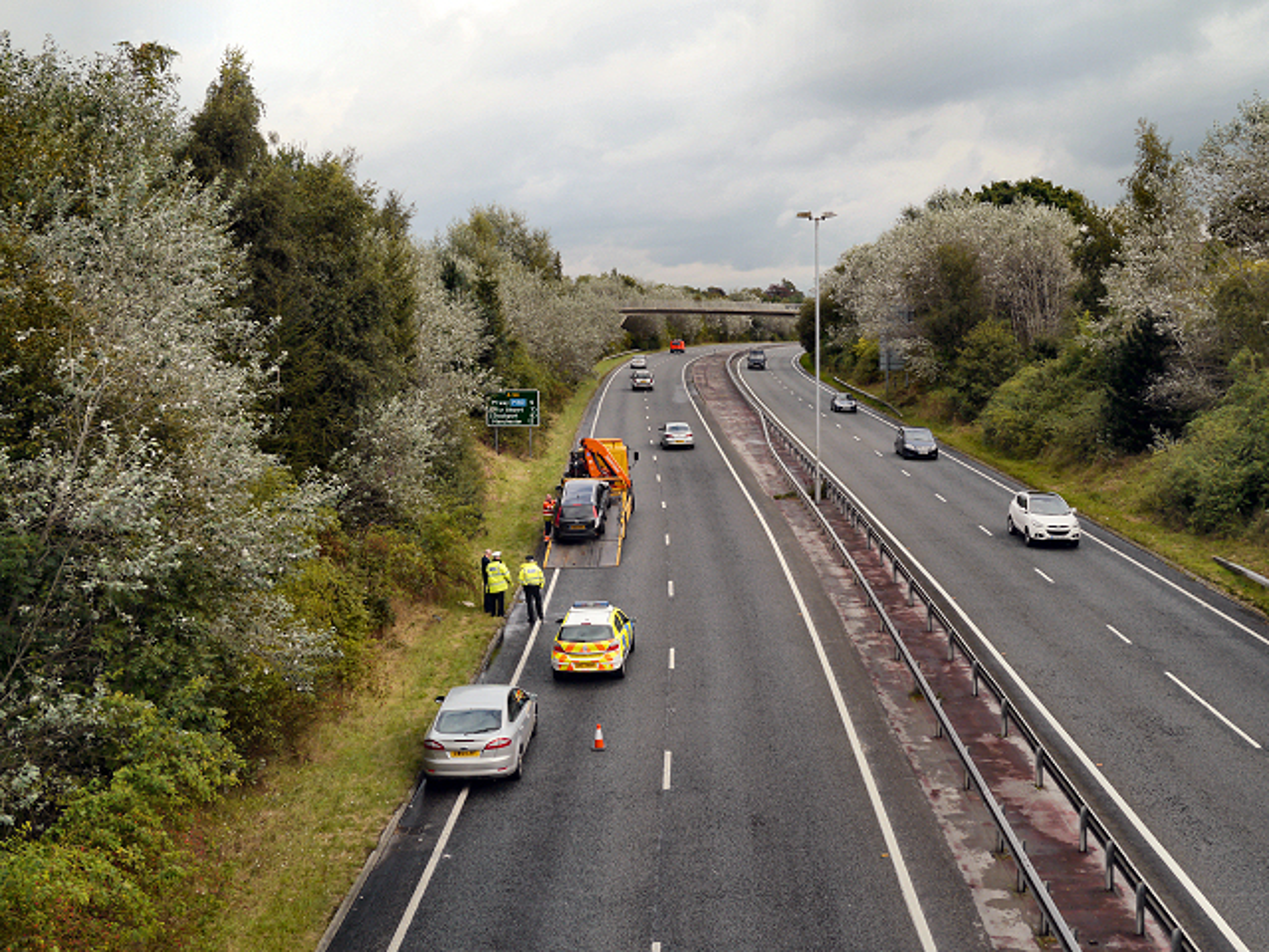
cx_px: 634
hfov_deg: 46.8
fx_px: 1466
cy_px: 476
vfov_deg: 36.0
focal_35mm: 40
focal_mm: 20
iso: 200
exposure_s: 1/250
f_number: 8
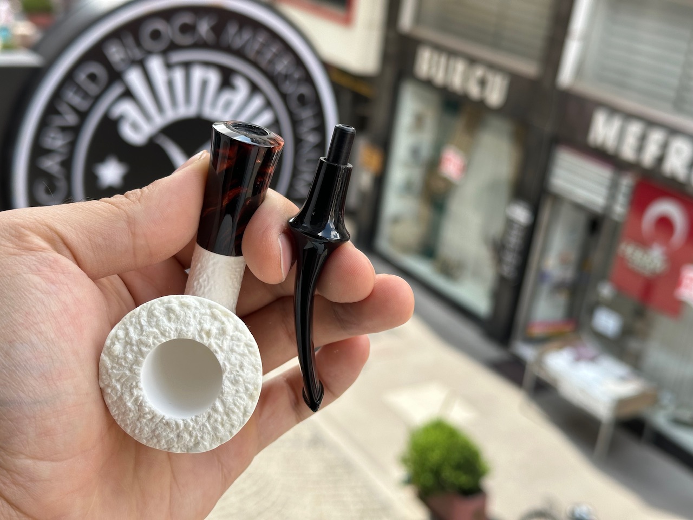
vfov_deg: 30.3
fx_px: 961
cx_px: 346
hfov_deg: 39.7
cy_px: 260
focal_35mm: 48
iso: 64
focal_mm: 6.86
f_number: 1.78
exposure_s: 1/577
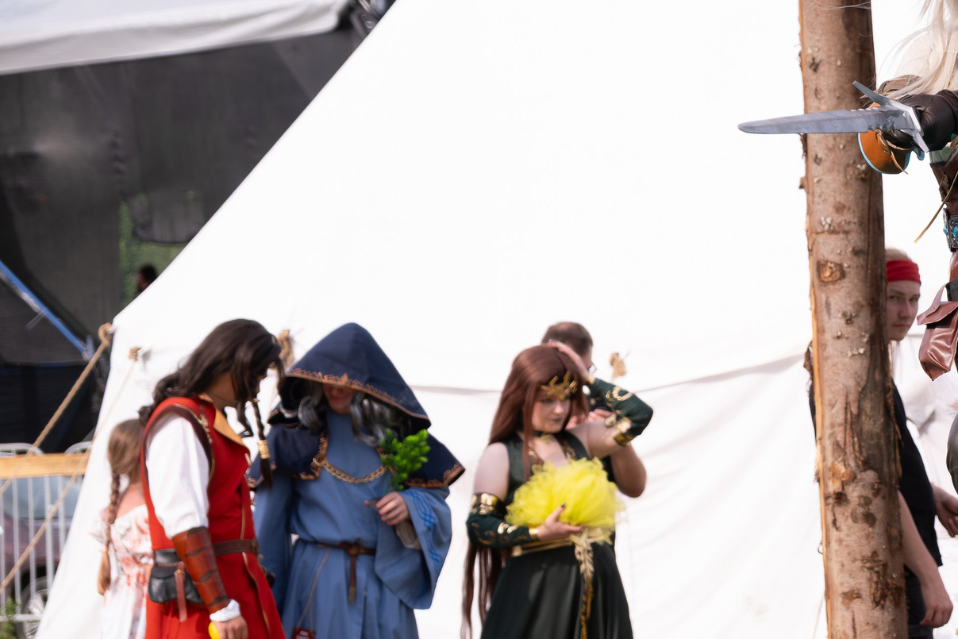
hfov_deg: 11.6
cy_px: 147
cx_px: 907
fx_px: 4684
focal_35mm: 176
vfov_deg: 7.8
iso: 200
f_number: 3.6
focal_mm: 55
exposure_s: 1/1250
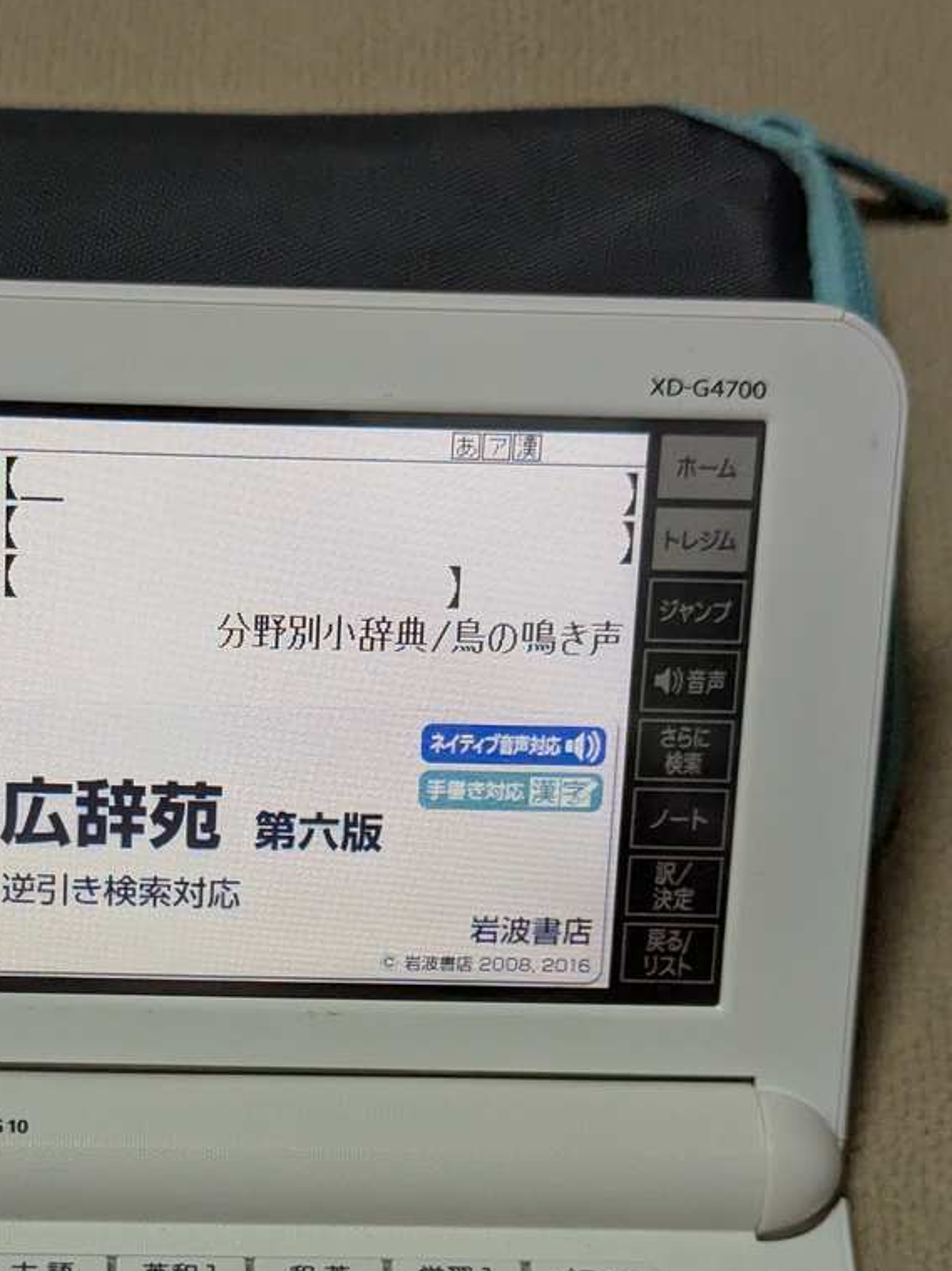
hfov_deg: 18.0
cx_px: 176
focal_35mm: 81
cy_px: 1000
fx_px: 2971
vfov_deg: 23.8
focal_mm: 6.81
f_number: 1.85
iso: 724
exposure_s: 1/224
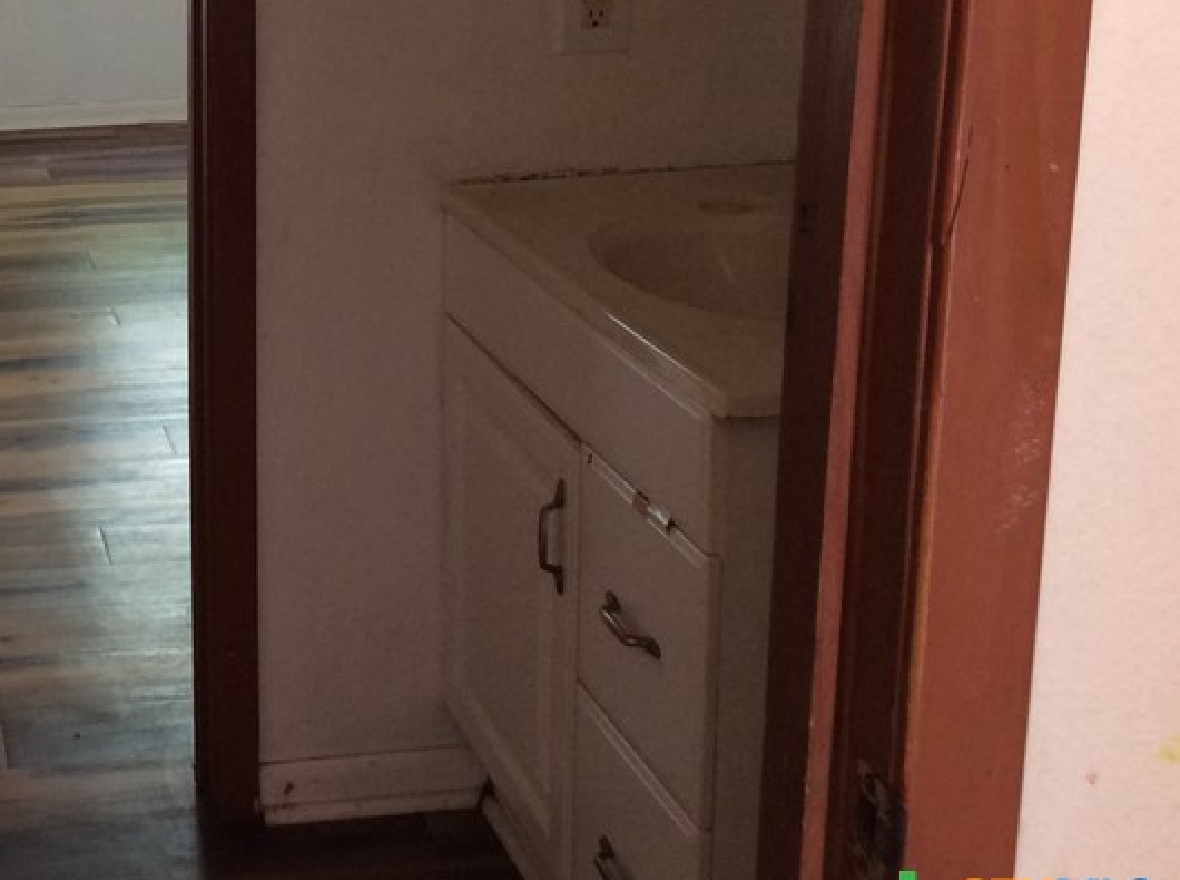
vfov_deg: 23.1
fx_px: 2109
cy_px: 127
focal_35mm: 62
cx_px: 65
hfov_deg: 29.6
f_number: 2.4
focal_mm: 3.3
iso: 80
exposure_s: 1/24
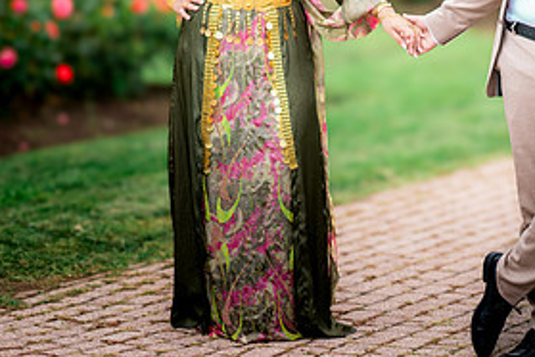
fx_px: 2630
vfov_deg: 7.7
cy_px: 7
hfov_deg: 11.6
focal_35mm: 177
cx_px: 428
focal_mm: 85
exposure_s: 1/2000
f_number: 1.4
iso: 100
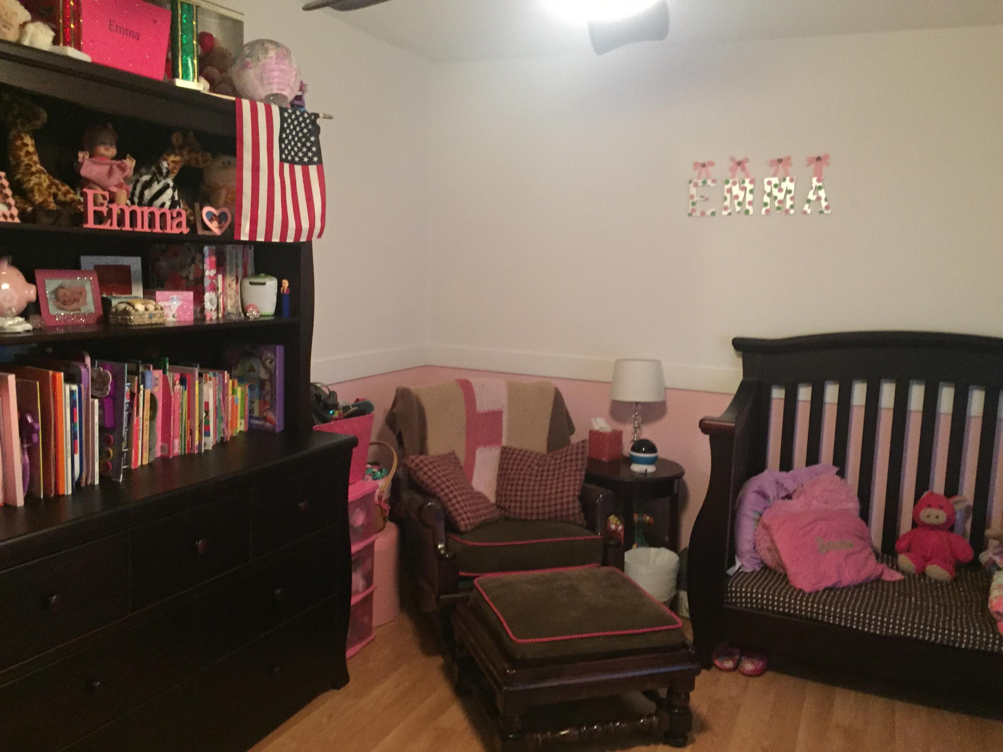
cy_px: 376
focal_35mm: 29
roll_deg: -3.9
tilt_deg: -8.1
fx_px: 840
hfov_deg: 61.7
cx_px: 502
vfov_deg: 48.2
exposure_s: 1/15
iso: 500
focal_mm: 4.15
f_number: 2.2
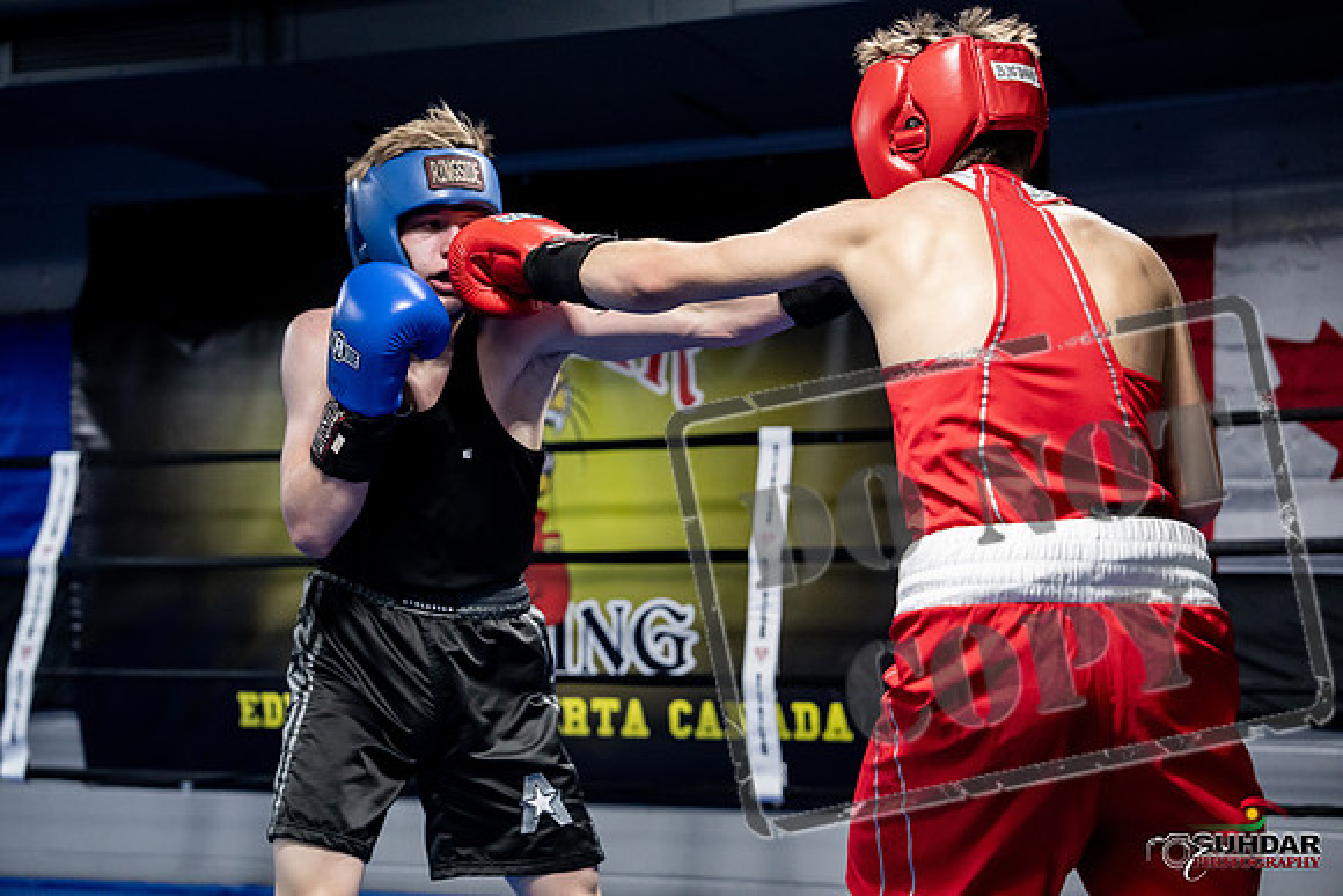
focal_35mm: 58
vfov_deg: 23.4
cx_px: 672
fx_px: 2164
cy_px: 448
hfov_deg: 34.5
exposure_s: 1/1000
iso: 6400
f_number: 2.8
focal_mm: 58
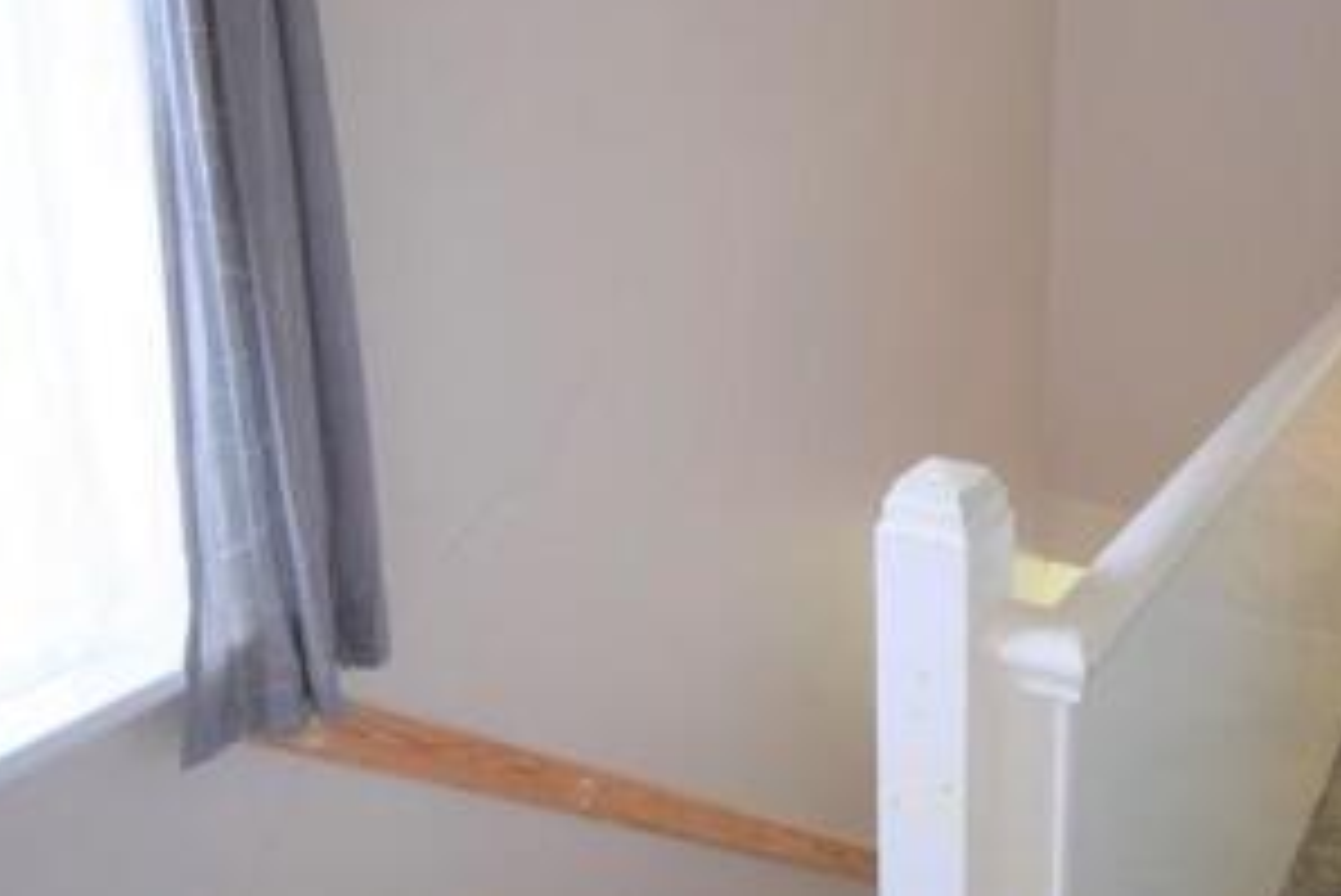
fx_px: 1230
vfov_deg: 38.9
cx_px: 970
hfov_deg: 55.1
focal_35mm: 33
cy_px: 214
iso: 400
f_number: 4.5
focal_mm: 10
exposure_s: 1/80
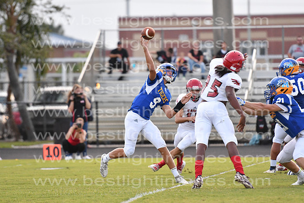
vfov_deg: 4.6
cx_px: 152
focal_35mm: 300
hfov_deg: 6.9
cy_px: 102
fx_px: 2534
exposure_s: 1/1000
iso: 1600
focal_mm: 200
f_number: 3.2
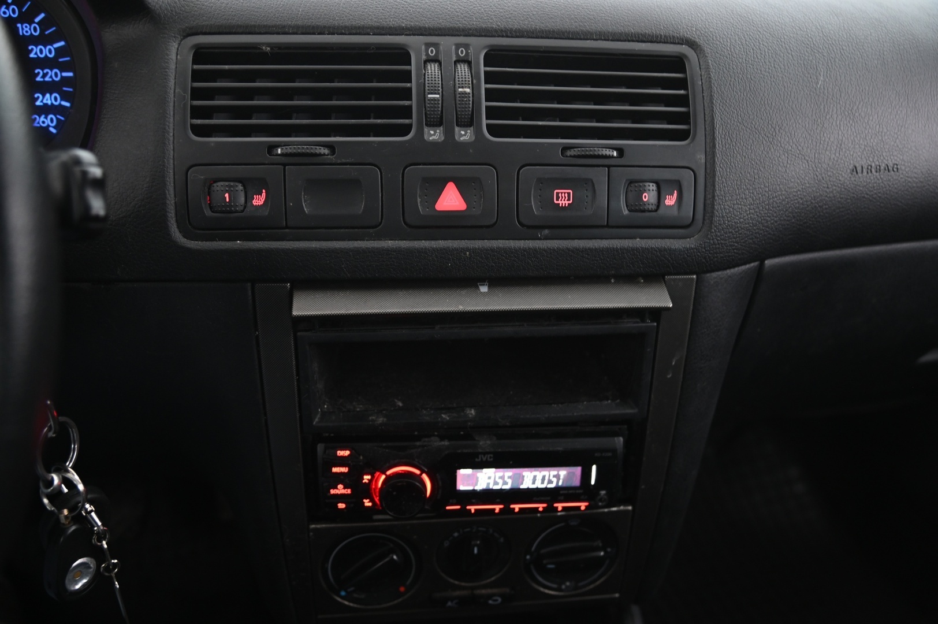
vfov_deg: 42.3
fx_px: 807
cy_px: 312
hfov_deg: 60.3
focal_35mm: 31
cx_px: 469
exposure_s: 1/10
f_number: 4
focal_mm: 31
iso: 2000
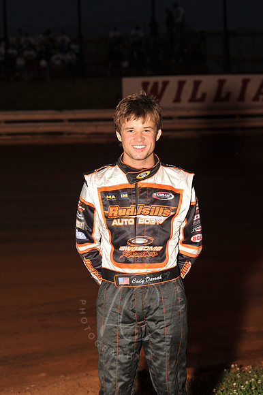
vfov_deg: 22.2
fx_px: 1009
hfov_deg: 14.8
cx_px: 132
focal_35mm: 92
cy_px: 198
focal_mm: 92
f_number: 6.3
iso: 500
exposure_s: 1/250
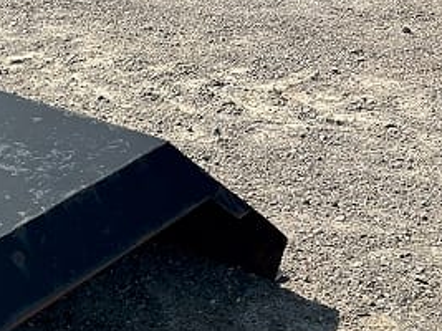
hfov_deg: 21.9
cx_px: -169
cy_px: 396
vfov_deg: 18.0
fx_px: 996
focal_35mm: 78
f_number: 1.5
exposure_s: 1/2513
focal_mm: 5.7
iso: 50
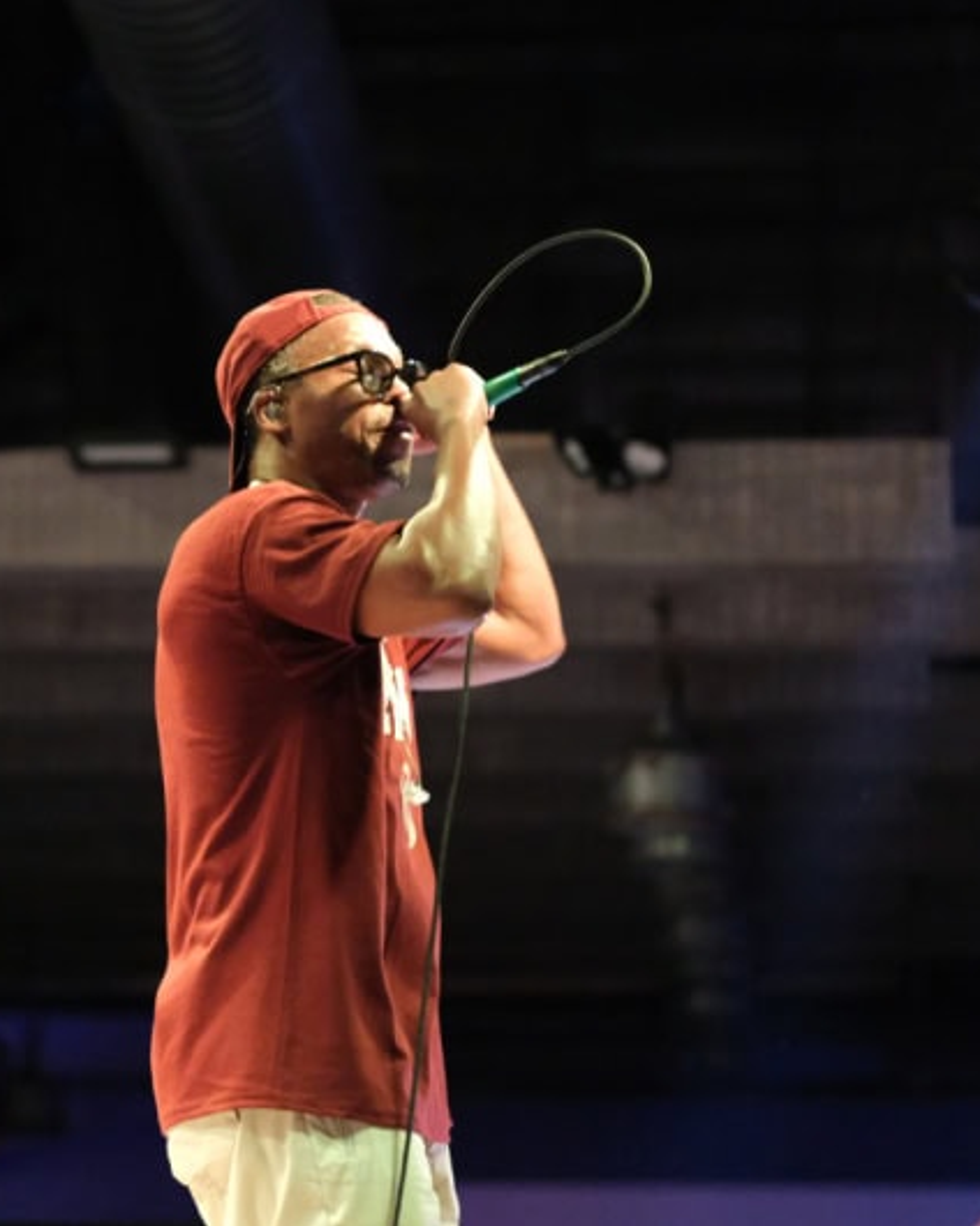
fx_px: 4314
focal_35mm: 119
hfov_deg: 12.9
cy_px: 614
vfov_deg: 16.2
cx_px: 303
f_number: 1.4
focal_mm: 56
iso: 8000
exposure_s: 1/150
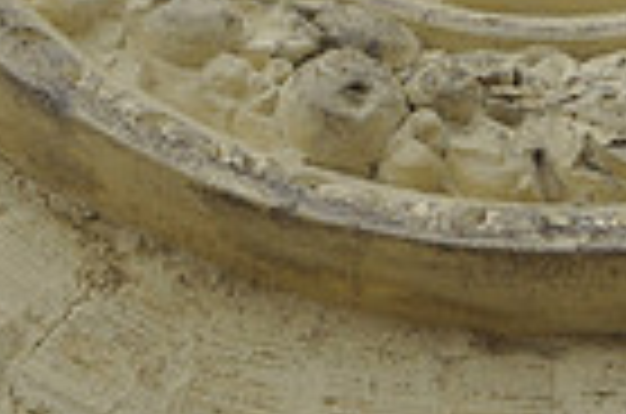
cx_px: 585
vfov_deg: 2.2
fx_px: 10635
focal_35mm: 613
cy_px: -209
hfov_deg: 3.4
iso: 200
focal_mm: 98
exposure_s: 1/200
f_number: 7.1
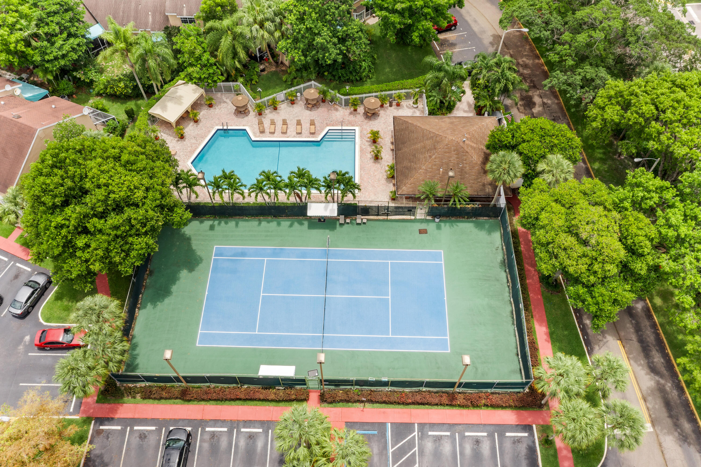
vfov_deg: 46.4
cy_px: 234
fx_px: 545
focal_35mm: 28
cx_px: 350
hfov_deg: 65.5
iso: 100
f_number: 6.3
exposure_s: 1/200
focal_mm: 10.26
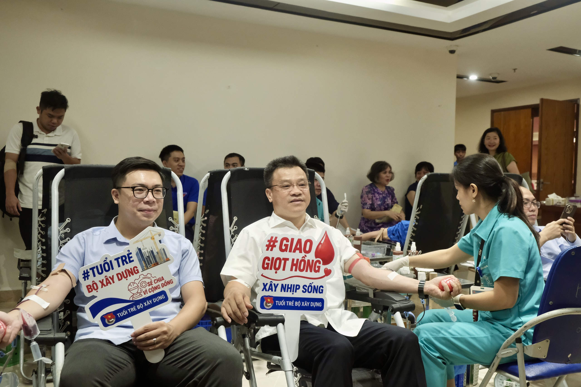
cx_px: 290
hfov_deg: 57.2
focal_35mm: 33
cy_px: 194
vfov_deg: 40.0
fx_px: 533
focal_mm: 22.3
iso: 3200
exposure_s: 1/150
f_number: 4.5
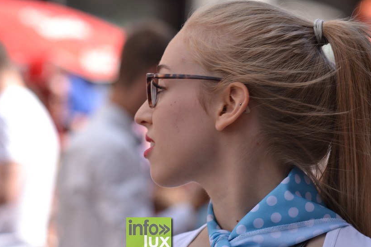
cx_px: 149
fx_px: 1886
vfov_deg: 7.5
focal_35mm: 183
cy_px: 100
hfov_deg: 11.2
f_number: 4.5
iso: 100
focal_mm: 98
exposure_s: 1/400
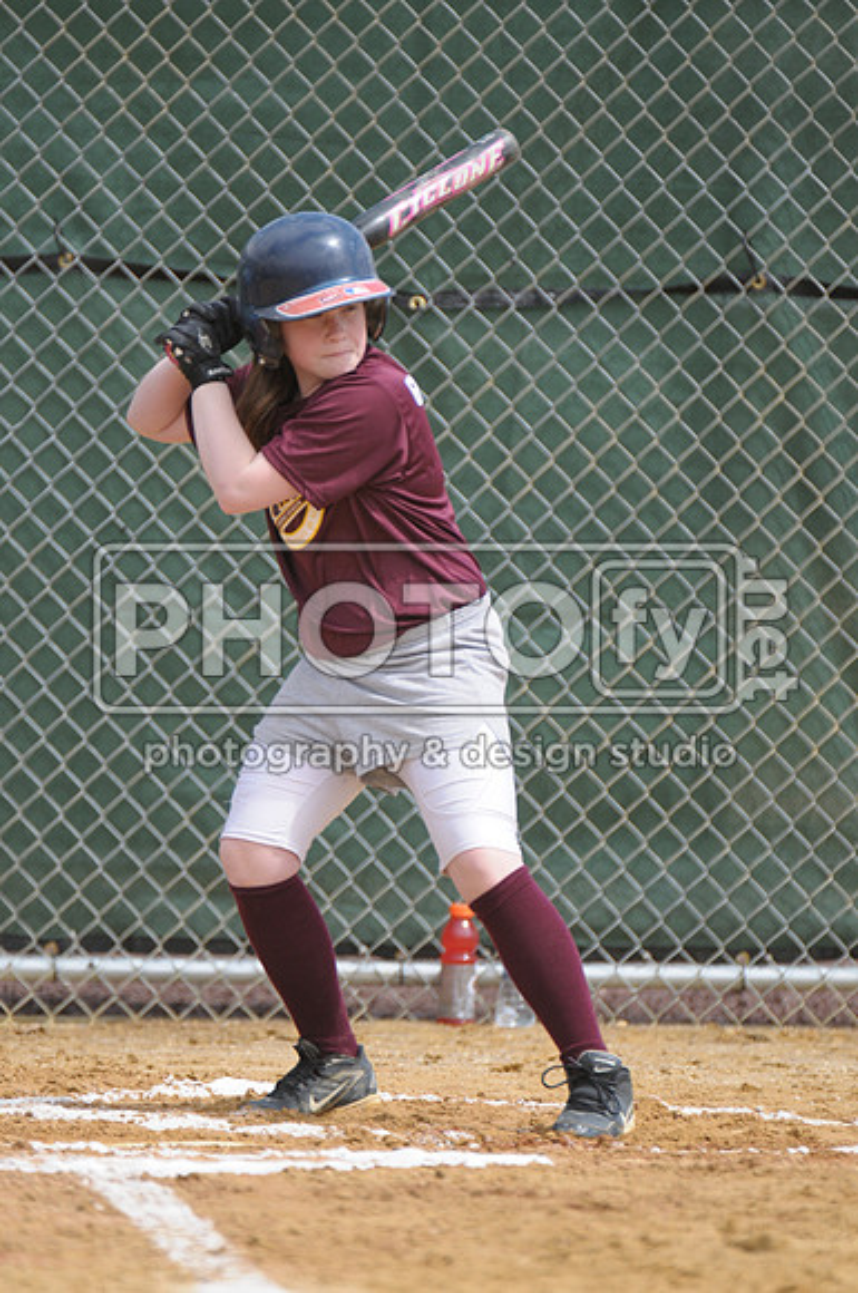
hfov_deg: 2.3
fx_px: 21513
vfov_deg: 3.4
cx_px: 429
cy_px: 646
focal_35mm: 600
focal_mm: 400
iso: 400
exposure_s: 1/1600
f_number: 4
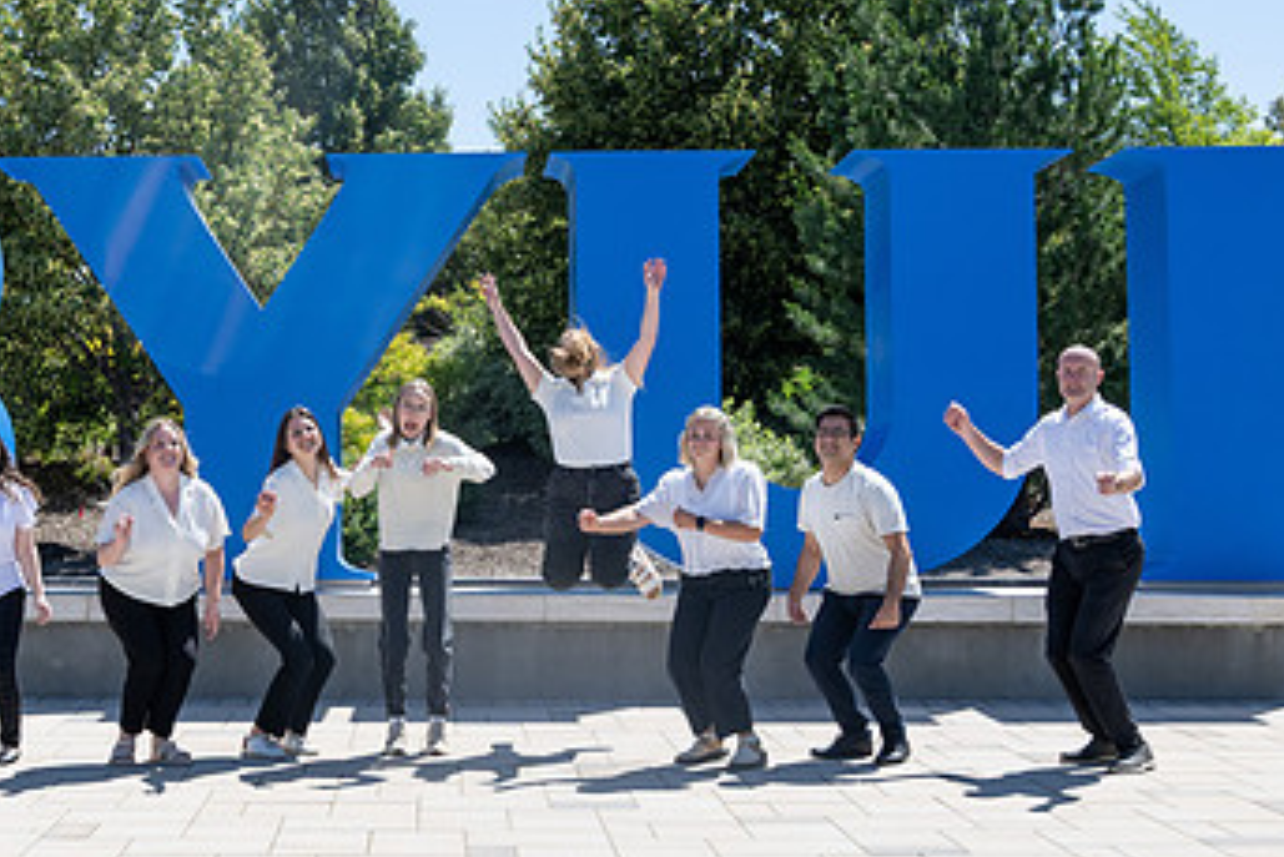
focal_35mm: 65
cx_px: 319
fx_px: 2319
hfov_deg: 30.4
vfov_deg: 20.9
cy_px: 380
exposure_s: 1/400
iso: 200
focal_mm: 26.5
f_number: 8
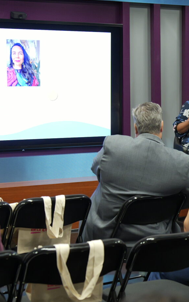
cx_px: 271
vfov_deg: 20.9
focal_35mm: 99
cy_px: 212
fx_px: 815
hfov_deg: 12.6
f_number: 2.5
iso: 2000
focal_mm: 35
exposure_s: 1/60
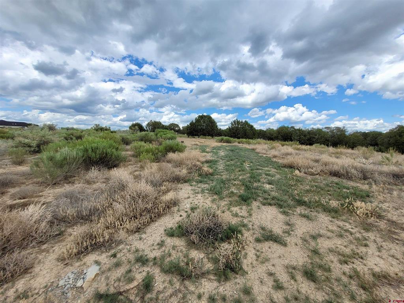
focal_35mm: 13
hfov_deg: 106.2
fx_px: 152
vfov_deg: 89.9
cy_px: 152
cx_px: 202
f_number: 2.2
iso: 40
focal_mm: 1.74
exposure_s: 1/1346
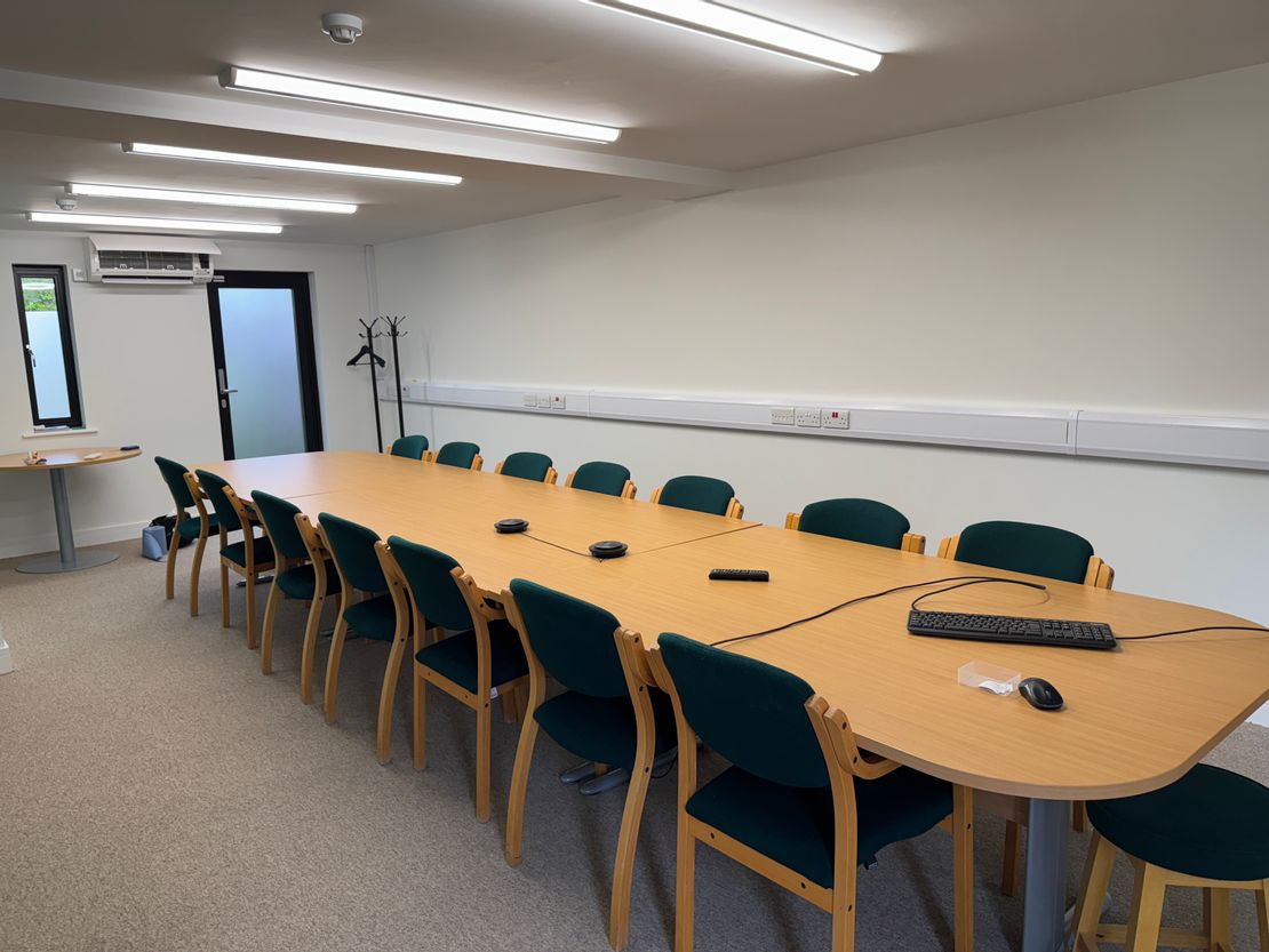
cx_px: 634
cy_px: 476
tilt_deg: -8.8
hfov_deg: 71.6
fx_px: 880
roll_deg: +1.8
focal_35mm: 24
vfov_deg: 56.8
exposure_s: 1/121
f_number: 1.78
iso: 64
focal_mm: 6.76
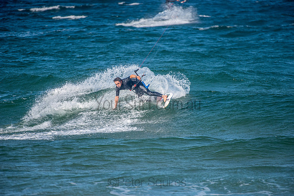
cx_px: 147
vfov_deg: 2.8
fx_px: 4084
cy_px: 98
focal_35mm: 500
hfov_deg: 4.1
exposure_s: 1/4000
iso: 360
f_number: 5.6
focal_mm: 500
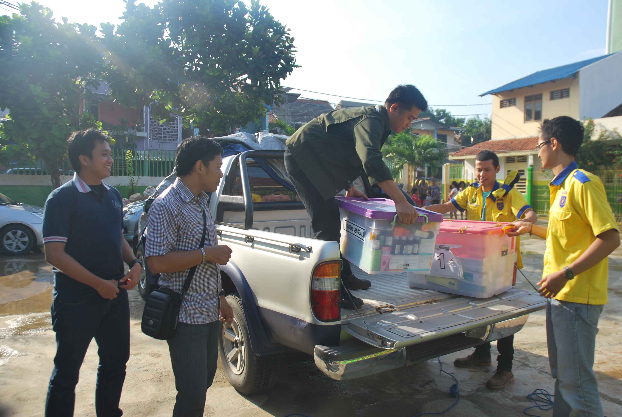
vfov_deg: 48.0
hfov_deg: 67.3
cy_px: 208
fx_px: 467
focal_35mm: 27
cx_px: 311
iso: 100
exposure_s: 1/160
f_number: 6.3
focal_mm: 18
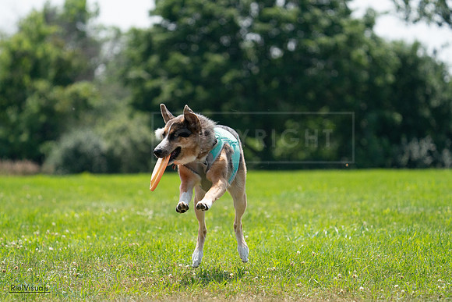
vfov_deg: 5.0
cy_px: 151
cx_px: 226
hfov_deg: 7.4
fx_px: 3479
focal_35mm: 277
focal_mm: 277
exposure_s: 1/4000
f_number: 5.6
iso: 1250
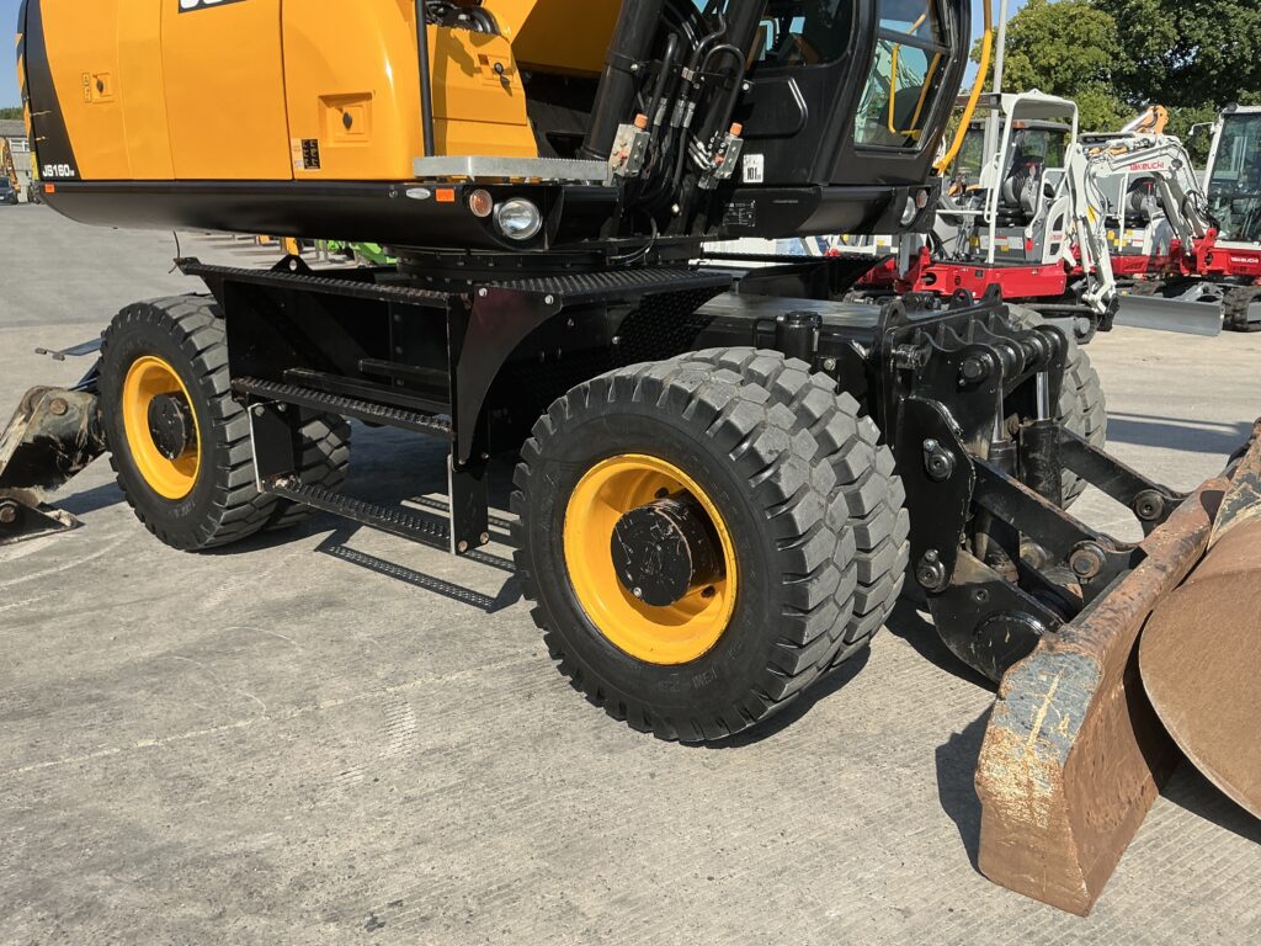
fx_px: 1020
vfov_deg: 49.7
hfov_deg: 63.4
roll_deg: +0.2
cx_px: 630
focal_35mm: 28
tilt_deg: -14.6
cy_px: 473
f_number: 1.8
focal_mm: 3
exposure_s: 1/1342
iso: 25
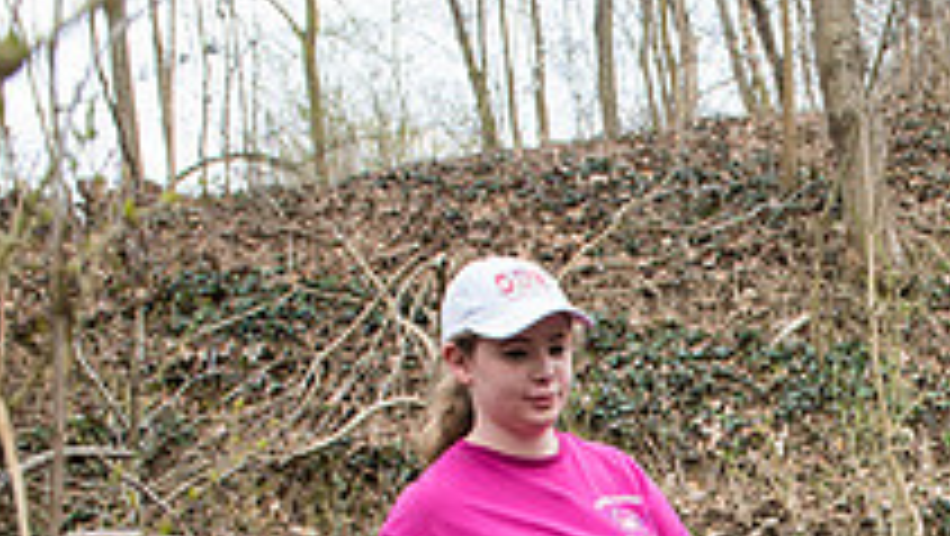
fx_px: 1739
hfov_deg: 28.7
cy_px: 781
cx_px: 941
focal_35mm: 69
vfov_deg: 16.2
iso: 320
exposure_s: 1/320
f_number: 6.3
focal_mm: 24
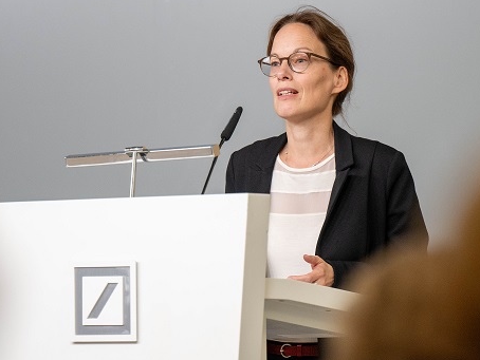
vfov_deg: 3.9
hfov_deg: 5.2
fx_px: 5286
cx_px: 226
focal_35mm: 381
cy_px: 185
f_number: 2.8
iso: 1000
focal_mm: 200
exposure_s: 1/200
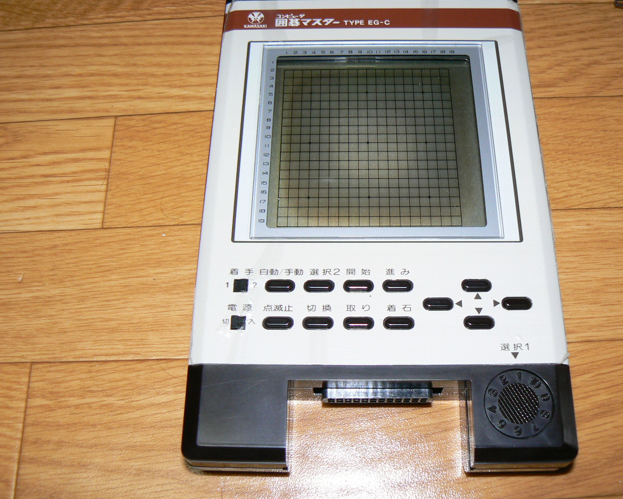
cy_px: 247
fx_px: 701
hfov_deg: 47.9
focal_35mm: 38
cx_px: 335
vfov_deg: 39.2
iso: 100
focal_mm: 6
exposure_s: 1/30
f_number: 2.8
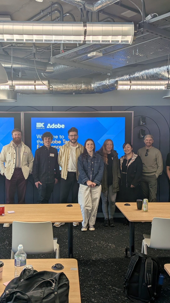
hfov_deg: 33.6
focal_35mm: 35
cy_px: 151
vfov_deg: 56.6
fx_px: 280
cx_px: 65
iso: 31
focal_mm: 4.53
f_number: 1.7
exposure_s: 1/342
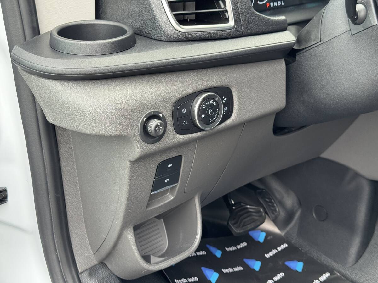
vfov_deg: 30.3
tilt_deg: -27.4
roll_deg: -2.5
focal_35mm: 48
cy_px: 142
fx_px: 524
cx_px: 189
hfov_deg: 39.7
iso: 100
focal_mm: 6.76
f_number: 1.78
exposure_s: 1/60
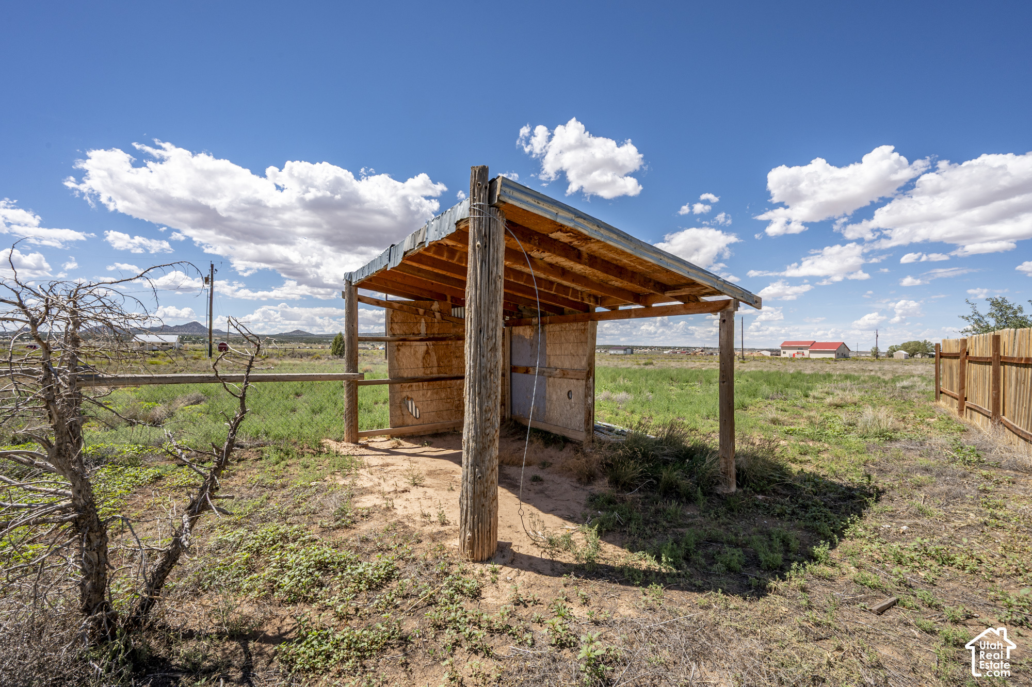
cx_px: 516
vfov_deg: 77.3
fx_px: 430
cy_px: 344
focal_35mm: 15
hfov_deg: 100.4
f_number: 13
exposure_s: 1/320
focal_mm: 15
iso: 250
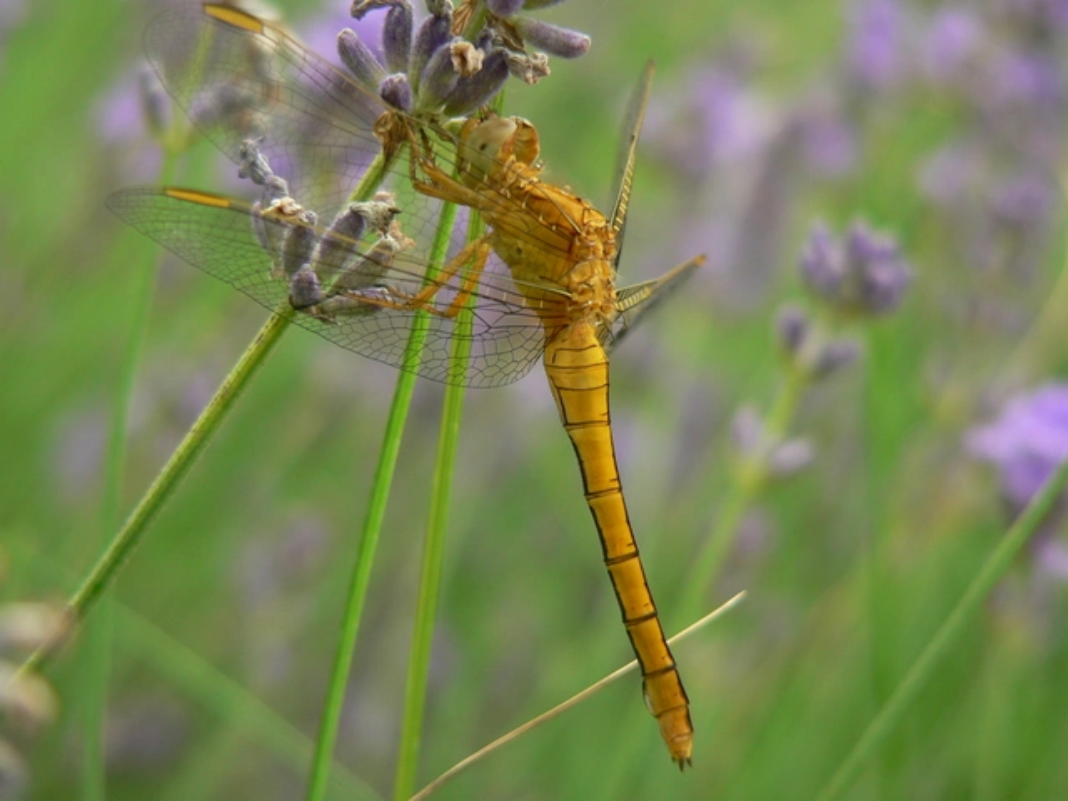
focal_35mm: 102
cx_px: 534
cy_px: 400
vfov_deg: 14.5
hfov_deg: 19.3
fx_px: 3147
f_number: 2.8
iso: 80
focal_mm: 16.9
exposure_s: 1/125
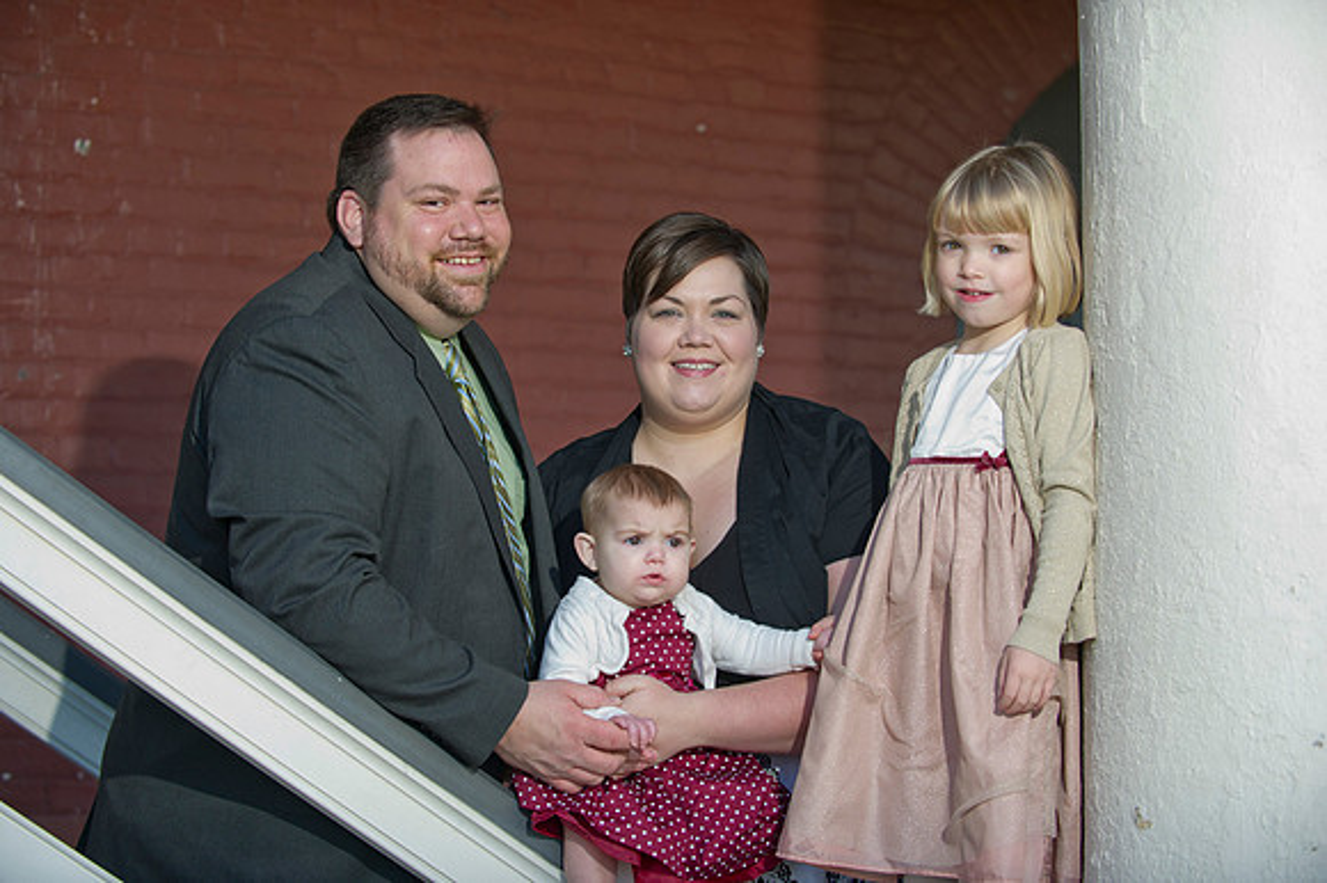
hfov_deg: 28.9
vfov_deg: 19.4
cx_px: 664
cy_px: 442
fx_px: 2579
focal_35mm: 70
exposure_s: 1/250
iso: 250
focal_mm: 70
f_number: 3.2
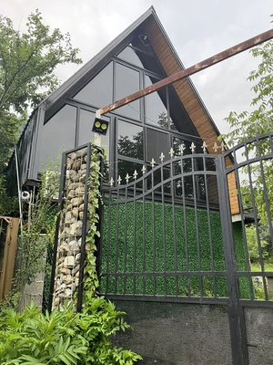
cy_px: 182
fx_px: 273
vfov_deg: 67.3
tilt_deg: +18.5
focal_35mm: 26
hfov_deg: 53.1
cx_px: 136
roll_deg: +0.4
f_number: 1.6
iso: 125
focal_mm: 5.1
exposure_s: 1/64
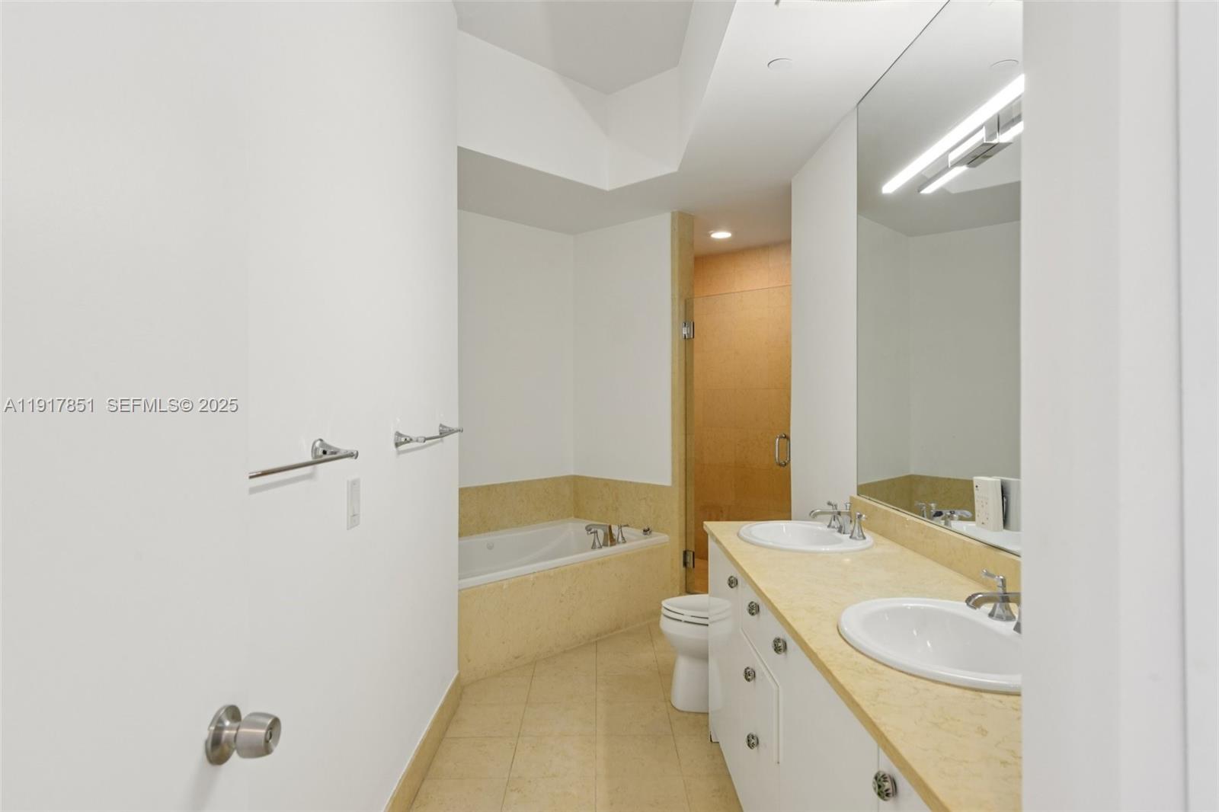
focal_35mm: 21
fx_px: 711
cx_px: 610
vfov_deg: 59.5
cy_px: 406
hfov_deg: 81.2
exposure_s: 1/13
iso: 200
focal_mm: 21
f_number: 9
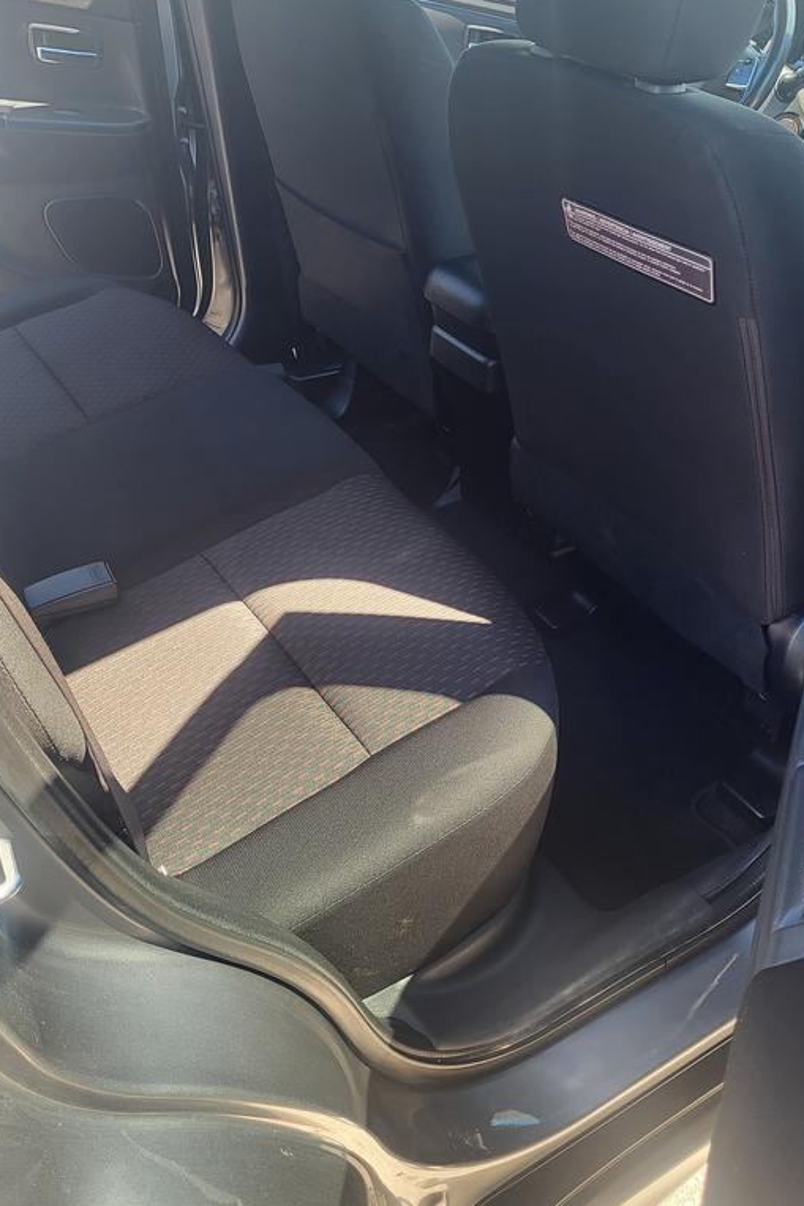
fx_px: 1139
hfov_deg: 38.7
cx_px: 483
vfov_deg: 55.6
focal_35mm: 34
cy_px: 515
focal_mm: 5.4
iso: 64
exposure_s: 1/120
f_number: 1.8
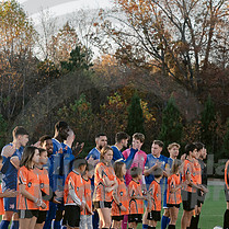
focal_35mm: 165
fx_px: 1235
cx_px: 110
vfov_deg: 10.6
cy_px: 177
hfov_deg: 10.6
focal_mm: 70
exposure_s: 1/800
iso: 1250
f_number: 5.6
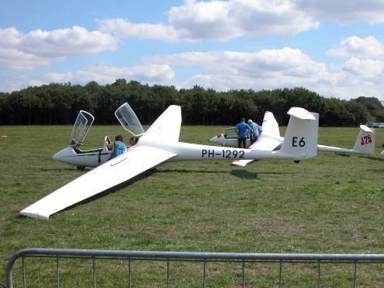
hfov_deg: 42.0
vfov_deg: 32.1
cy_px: 164
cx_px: 211
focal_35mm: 45
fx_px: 499
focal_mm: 8.9
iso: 100
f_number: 6.3
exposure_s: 1/355
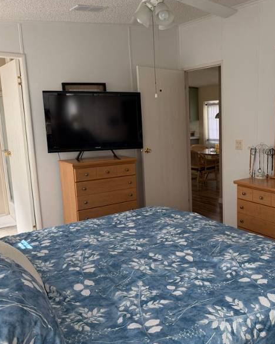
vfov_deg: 52.8
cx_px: 207
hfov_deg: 42.0
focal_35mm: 34
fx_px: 346
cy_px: 171
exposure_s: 1/192
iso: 100
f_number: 1.78
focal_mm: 6.76
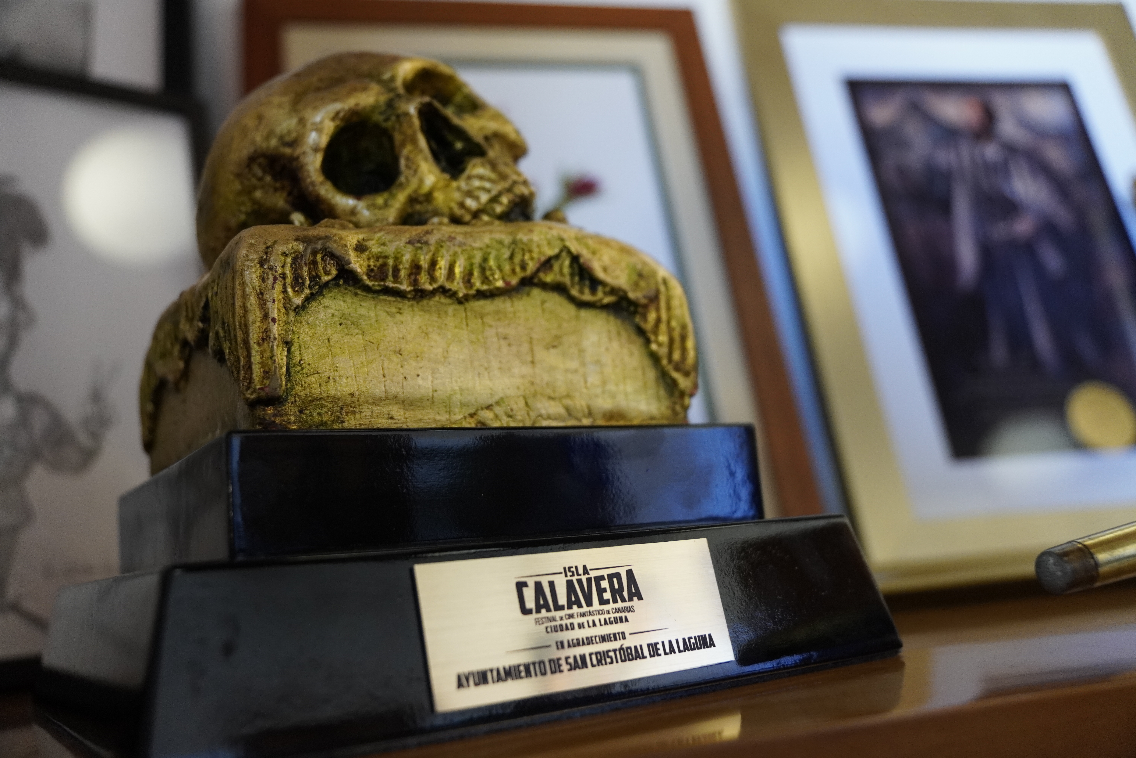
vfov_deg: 40.0
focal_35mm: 33
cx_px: 568
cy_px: 379
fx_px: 1041
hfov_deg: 57.2
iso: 1250
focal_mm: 22
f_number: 2.8
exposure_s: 1/60
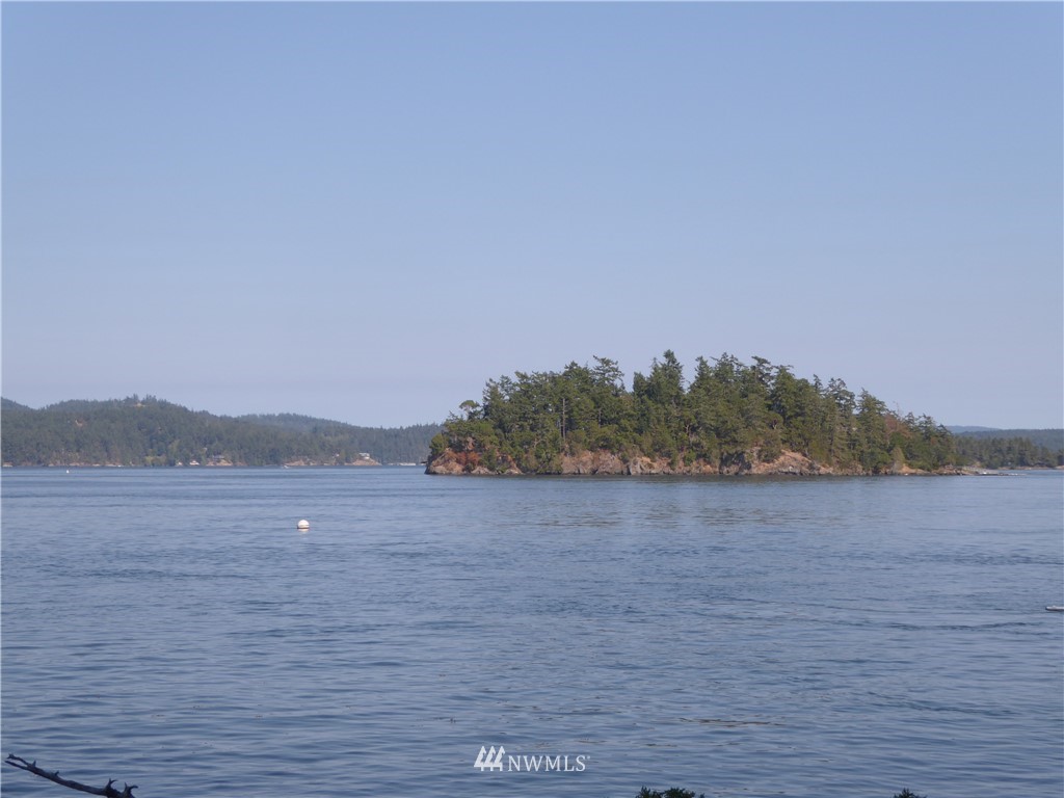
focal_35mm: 65
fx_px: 1998
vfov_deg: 22.6
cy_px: 399
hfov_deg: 29.8
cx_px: 532
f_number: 4.4
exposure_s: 1/640
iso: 80
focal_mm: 11.7
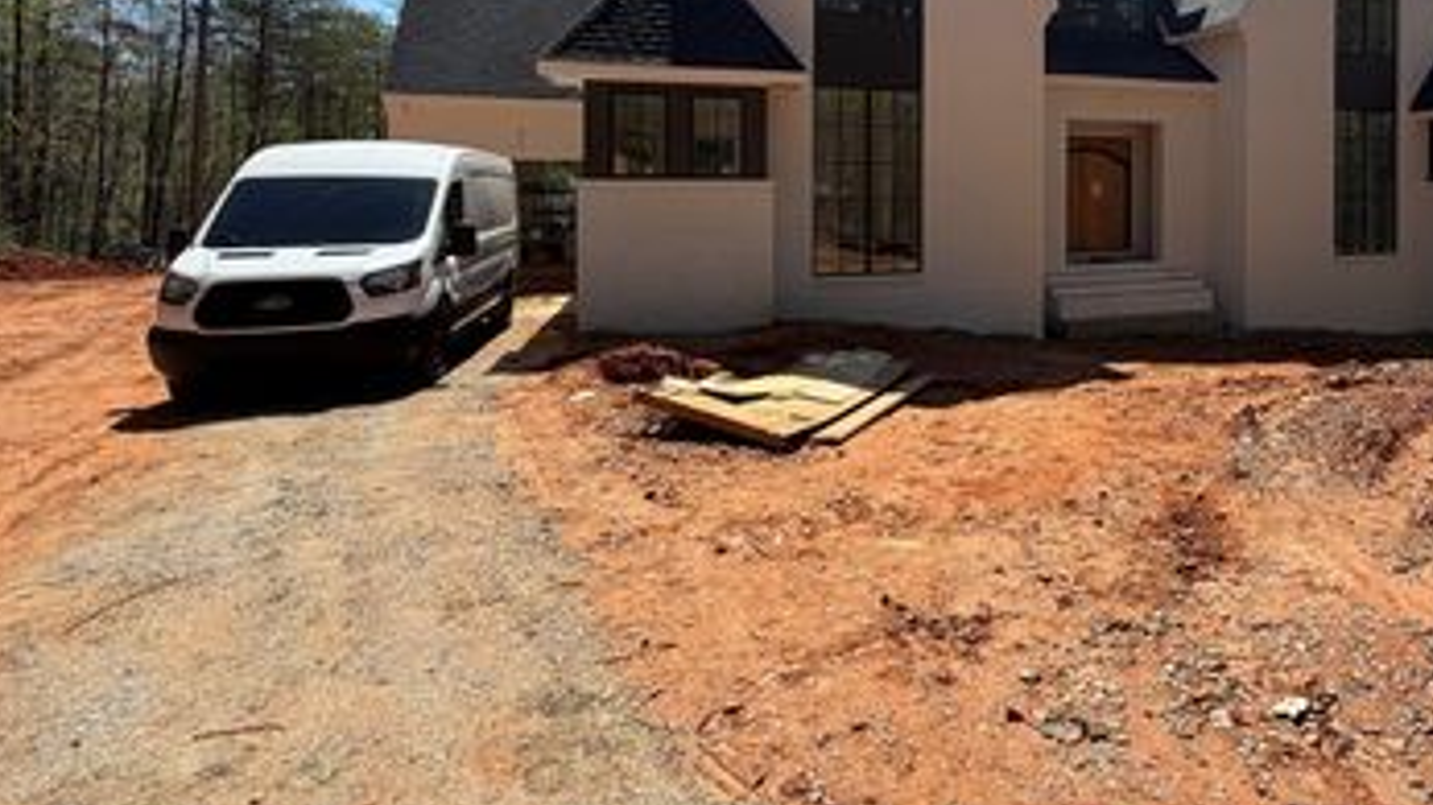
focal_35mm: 22
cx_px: 999
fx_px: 836
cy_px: 188
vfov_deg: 49.1
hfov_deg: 77.5
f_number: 2.2
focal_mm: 2.22
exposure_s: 1/779
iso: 20
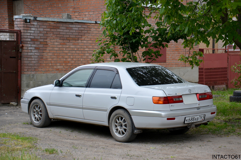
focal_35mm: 93
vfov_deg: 14.7
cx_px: 120
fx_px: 622
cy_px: 80
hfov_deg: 21.9
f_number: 5.6
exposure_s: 1/125
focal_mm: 62
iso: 360
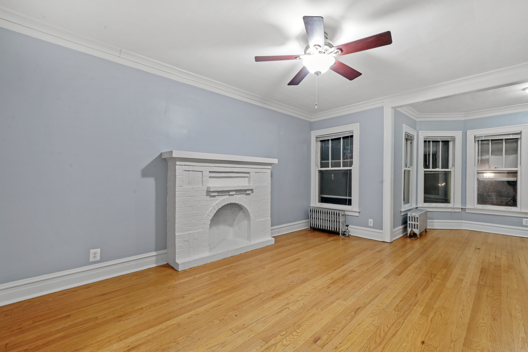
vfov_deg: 77.3
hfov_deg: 100.4
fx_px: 220
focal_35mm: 15
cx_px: 264
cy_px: 176
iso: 800
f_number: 11
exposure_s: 1
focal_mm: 15
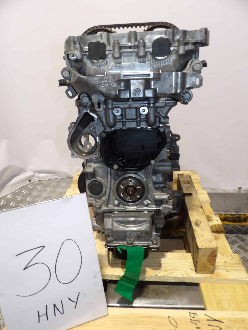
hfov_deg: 56.8
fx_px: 229
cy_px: 165
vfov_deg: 71.6
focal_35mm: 24
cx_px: 124
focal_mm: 4.3
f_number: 3.2
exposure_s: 1/33
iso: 200
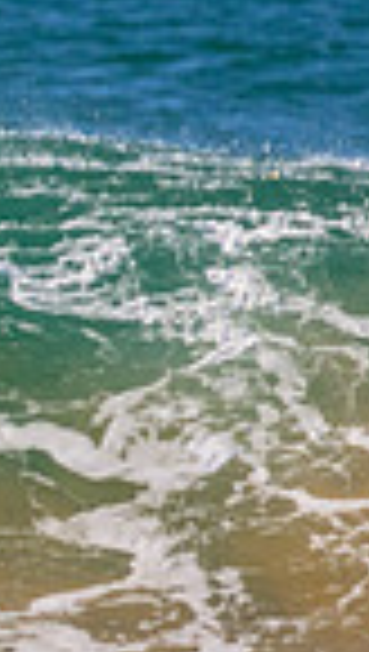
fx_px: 58018
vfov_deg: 0.6
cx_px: -567
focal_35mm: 3349
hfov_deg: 0.4
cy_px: 353
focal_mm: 800
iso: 2000
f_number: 11
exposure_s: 1/2000
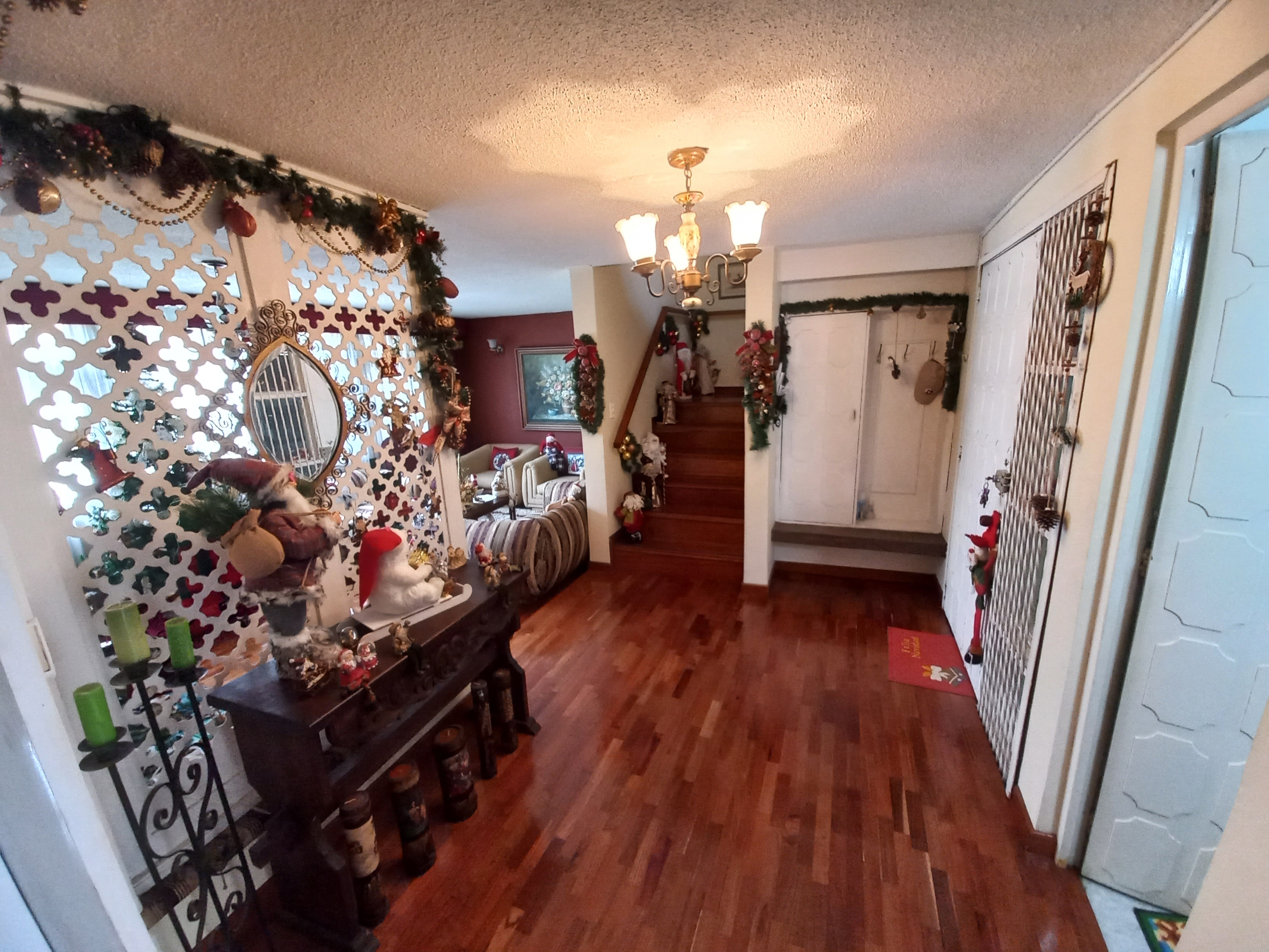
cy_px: 476
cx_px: 634
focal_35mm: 13
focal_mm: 1.42
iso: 200
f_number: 2.2
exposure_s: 1/17
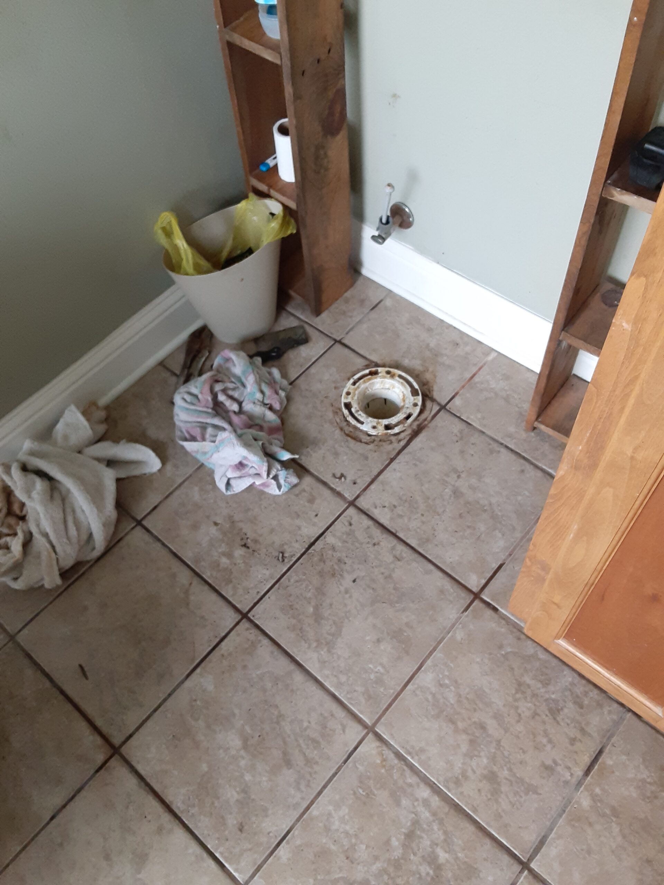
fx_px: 691
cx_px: 332
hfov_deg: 51.4
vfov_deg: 65.3
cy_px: 442
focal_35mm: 27
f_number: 1.9
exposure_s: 1/40
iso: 250
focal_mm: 2.91
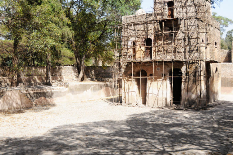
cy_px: 70
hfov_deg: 44.5
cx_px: 115
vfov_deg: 30.4
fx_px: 284
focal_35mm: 44
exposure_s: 1/4000
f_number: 5
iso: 800
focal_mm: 22
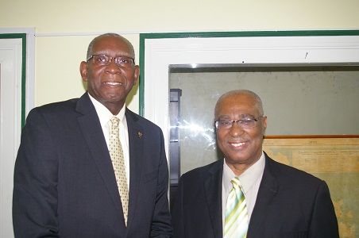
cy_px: 119
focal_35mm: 36
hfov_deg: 53.2
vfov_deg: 36.8
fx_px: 358
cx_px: 180
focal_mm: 24
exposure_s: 1/45
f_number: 4.5
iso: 400
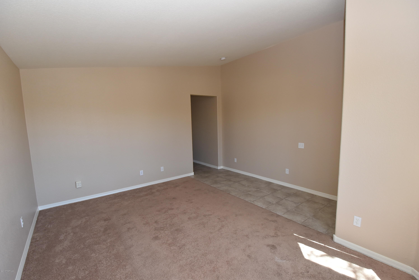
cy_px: 140
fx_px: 175
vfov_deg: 77.4
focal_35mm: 15
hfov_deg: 100.3
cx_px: 210
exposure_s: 1/125
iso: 720
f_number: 5.6
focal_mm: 10
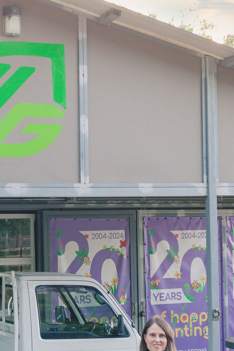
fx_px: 1024
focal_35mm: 105
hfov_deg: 13.0
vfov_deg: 19.4
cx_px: 47
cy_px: 221
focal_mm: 35
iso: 400
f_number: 3.5
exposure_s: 1/200
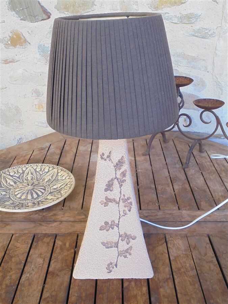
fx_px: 334
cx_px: 114
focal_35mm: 38
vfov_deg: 49.0
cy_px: 152
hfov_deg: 37.7
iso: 100
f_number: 4.2
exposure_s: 1/30
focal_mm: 6.9
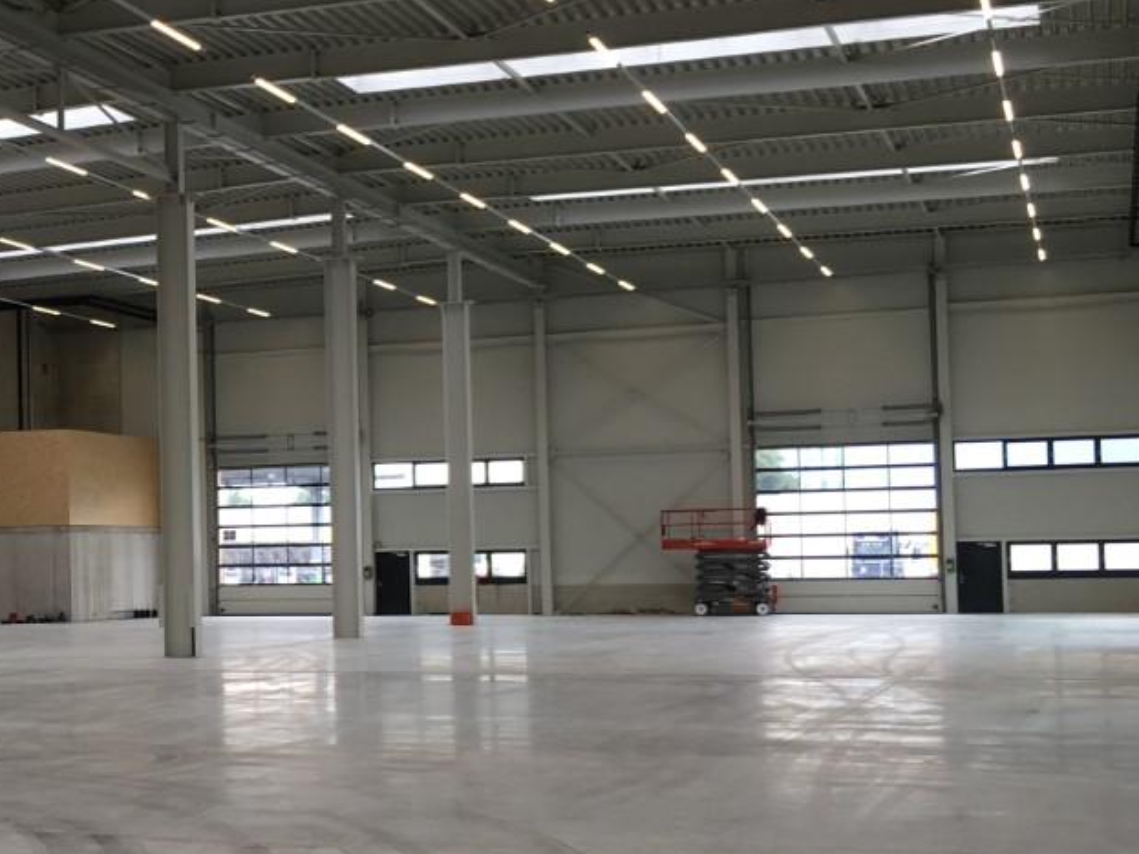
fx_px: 2204
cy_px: 488
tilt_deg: +1.5
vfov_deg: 21.9
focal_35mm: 67
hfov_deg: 26.6
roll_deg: +1.3
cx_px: -115
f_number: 2.2
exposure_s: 1/100
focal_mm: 4.15
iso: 25
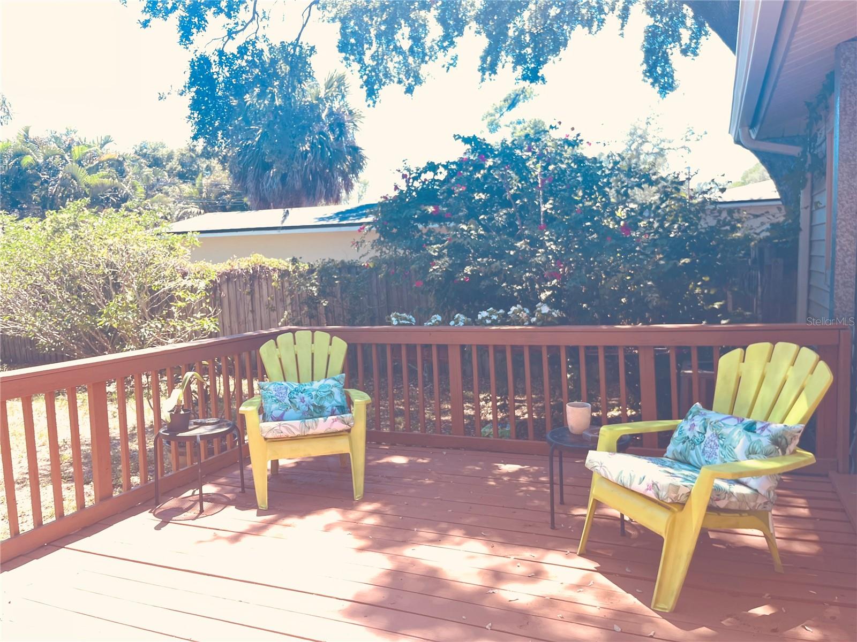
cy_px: 321
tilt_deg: -5.7
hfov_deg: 67.3
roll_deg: +3.1
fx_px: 644
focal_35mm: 26
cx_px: 428
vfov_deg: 53.1
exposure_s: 1/120
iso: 64
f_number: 1.6
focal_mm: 5.1
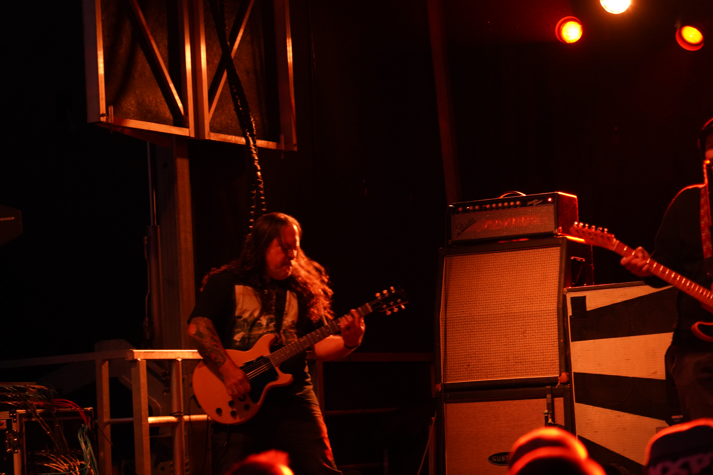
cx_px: 356
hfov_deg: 19.5
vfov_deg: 13.0
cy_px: 238
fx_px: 2079
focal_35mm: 105
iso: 5000
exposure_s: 1/125
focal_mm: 105
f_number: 4
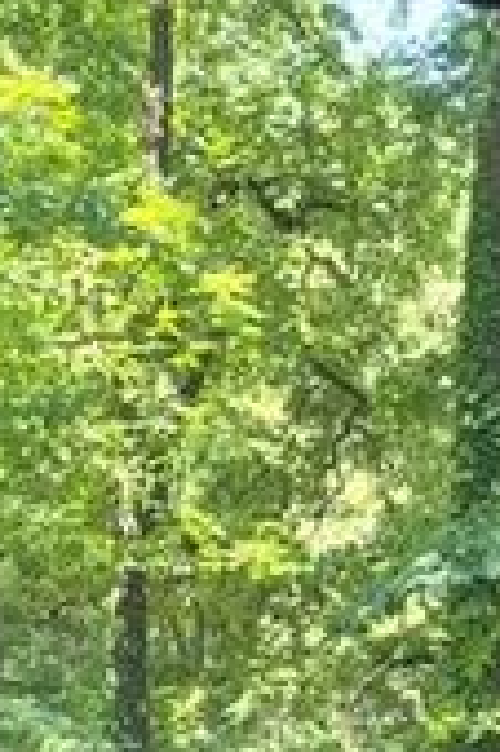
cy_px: 1121
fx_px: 1962
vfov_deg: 19.1
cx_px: 1053
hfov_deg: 12.5
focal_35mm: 94
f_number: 1.8
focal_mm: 5.4
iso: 80
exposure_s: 1/180
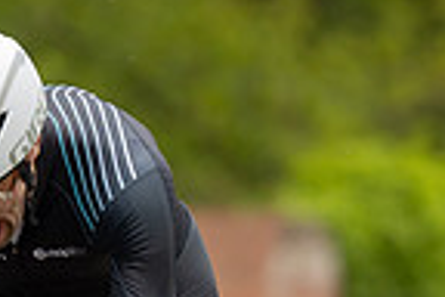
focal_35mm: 1071
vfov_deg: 1.3
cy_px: 309
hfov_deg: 1.9
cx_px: 49
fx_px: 13238
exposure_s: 1/1000
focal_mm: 200
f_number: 3.5
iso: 400
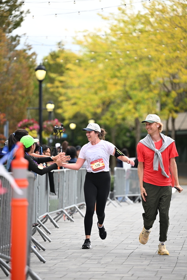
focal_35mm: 170
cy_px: 140
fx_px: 1324
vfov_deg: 12.1
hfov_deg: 8.1
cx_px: 94
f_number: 2.8
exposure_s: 1/2000
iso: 640
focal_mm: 170
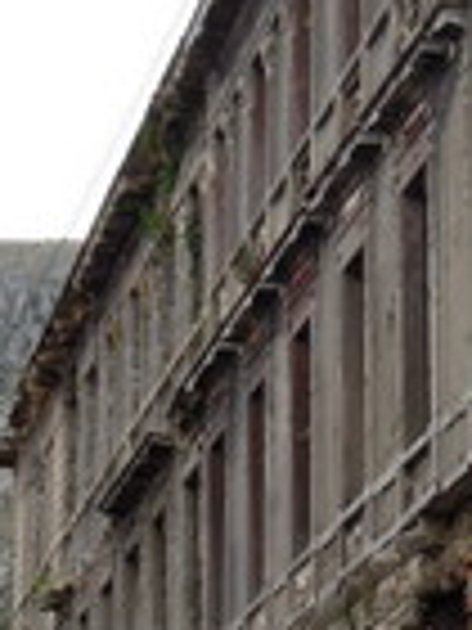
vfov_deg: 11.5
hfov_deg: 8.5
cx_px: 553
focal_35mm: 172
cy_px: 248
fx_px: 3127
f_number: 3.7
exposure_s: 1/500
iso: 160
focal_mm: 9
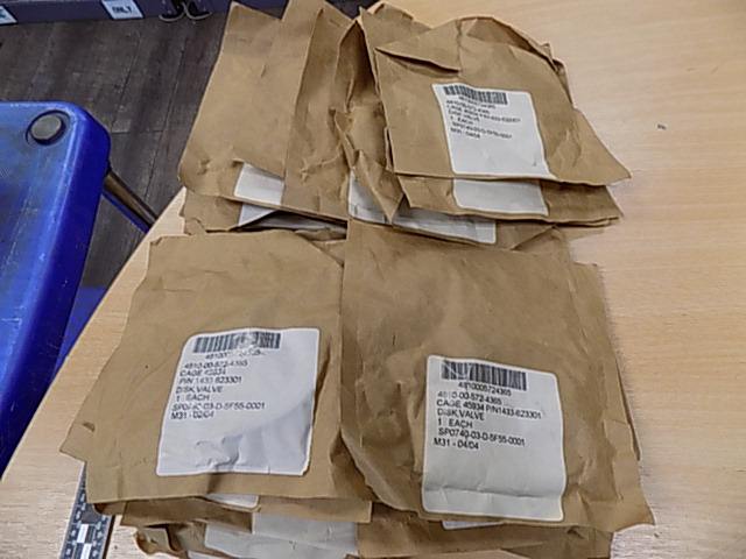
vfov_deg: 58.9
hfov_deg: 73.9
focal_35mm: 23
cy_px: 280
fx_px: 496
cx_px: 373
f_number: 3.1
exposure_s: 1/30
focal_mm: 4
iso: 140
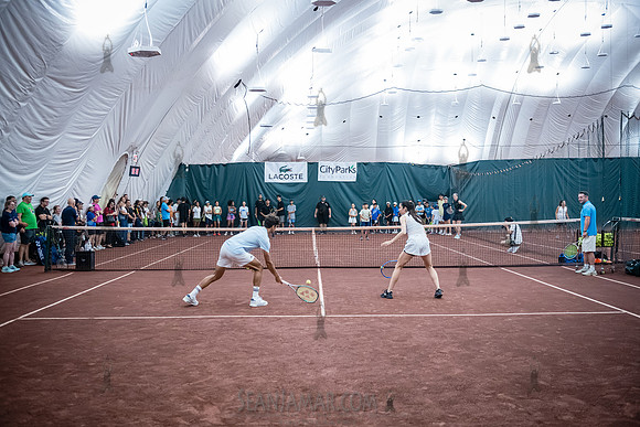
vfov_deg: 34.8
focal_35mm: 38
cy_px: 214
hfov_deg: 50.4
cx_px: 320
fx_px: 680
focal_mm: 38
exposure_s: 1/640
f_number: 3.5
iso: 8000
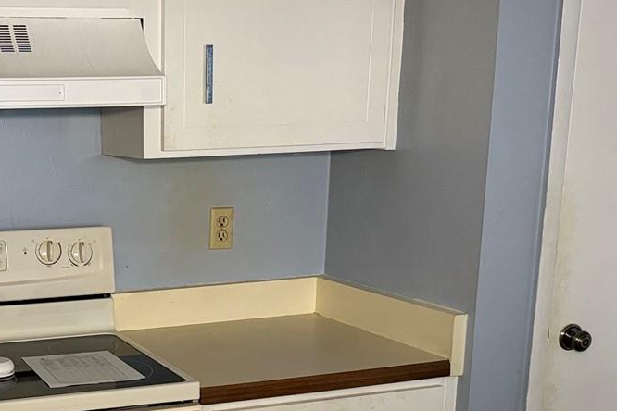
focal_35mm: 60
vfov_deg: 22.0
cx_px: 94
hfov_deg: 32.2
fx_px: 1028
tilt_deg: -14.8
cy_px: 377
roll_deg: +1.0
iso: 400
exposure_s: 1/59
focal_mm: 6.76
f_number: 1.78
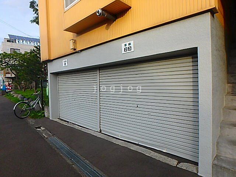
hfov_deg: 79.0
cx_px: 118
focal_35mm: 21
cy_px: 88
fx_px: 143
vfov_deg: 63.4
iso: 125
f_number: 3.5
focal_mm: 3.7
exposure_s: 1/400
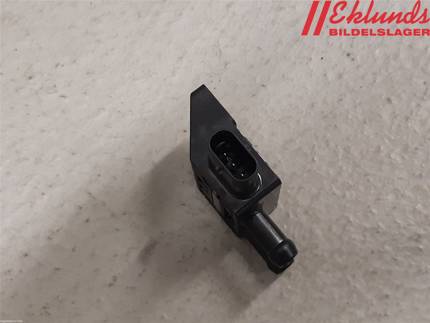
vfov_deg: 53.1
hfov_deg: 67.3
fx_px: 323
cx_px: 215
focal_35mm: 26
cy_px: 162
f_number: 1.7
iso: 125
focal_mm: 3.93
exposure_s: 1/50
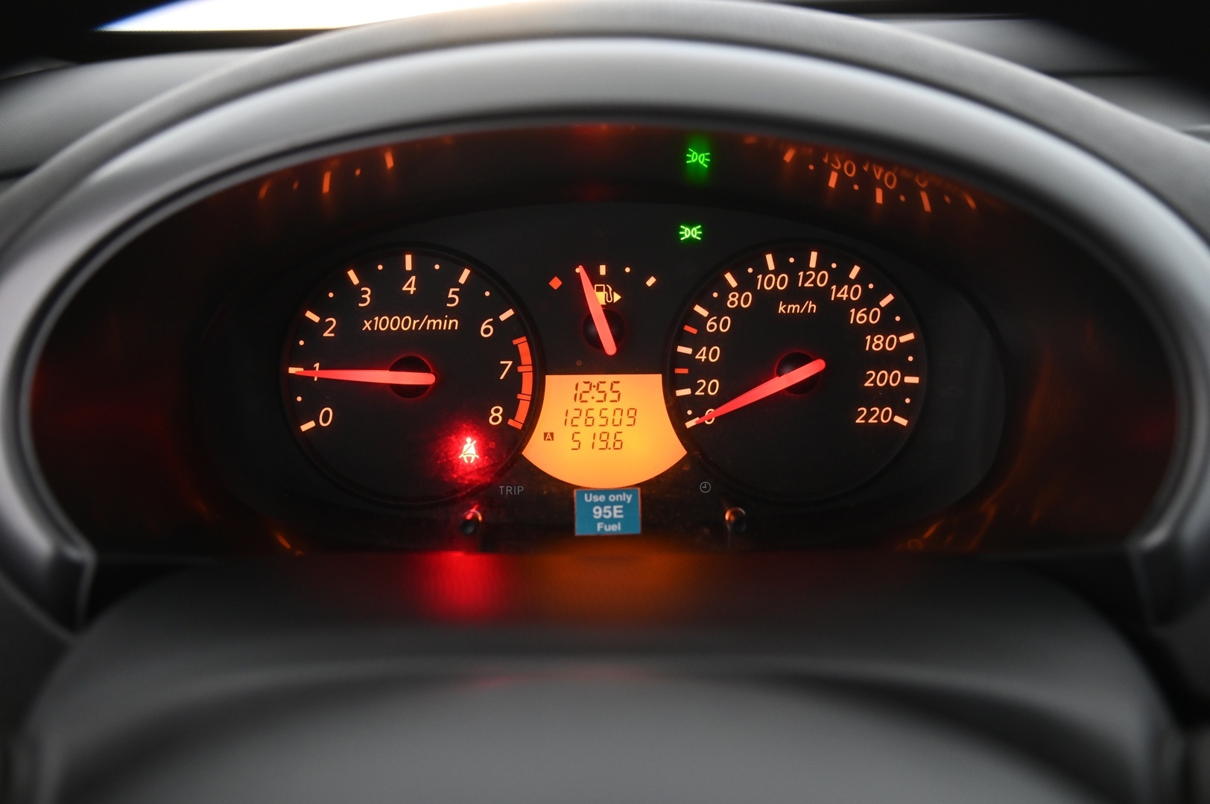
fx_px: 1343
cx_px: 605
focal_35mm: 40
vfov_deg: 33.3
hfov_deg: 48.5
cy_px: 402
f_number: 4
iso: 2000
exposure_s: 1/15
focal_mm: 40
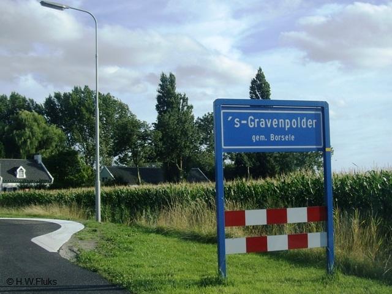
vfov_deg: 37.7
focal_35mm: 38
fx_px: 430
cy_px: 147
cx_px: 196
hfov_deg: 49.0
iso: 64
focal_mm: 7.9
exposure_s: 1/640
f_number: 2.8
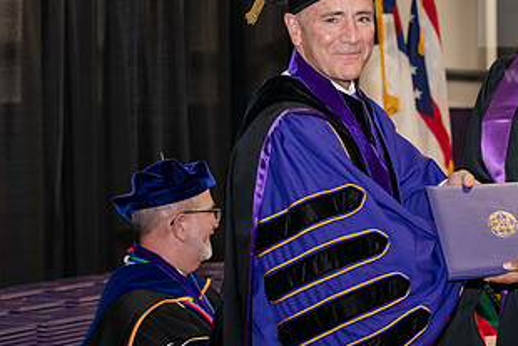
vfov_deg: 10.5
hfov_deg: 15.5
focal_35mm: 131
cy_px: 109
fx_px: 1886
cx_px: 428
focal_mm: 70
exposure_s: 1/200
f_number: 5.6
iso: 2500
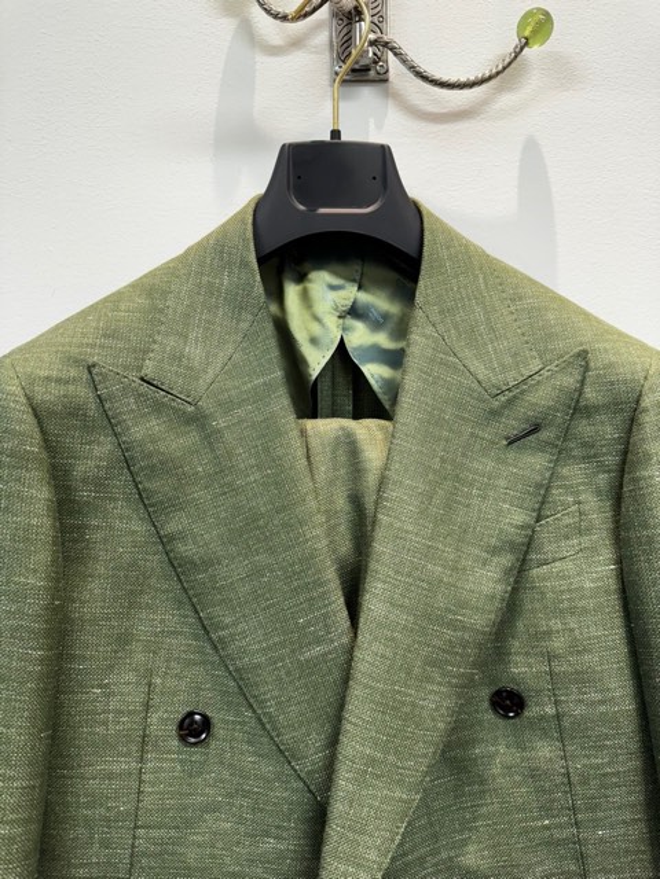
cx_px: 330
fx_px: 610
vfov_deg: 71.6
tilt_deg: -2.7
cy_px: 440
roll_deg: +0.0
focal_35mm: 24
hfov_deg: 56.8
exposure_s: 1/120
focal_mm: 6.76
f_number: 1.78
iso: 200
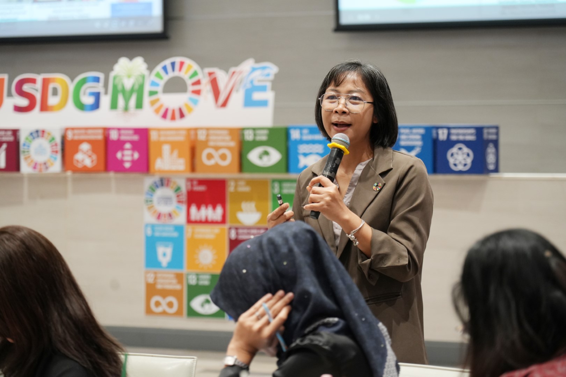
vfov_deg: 13.0
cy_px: 188
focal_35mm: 105
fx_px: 1651
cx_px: 283
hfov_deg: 19.5
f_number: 4
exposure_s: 1/125
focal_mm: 105
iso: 2500
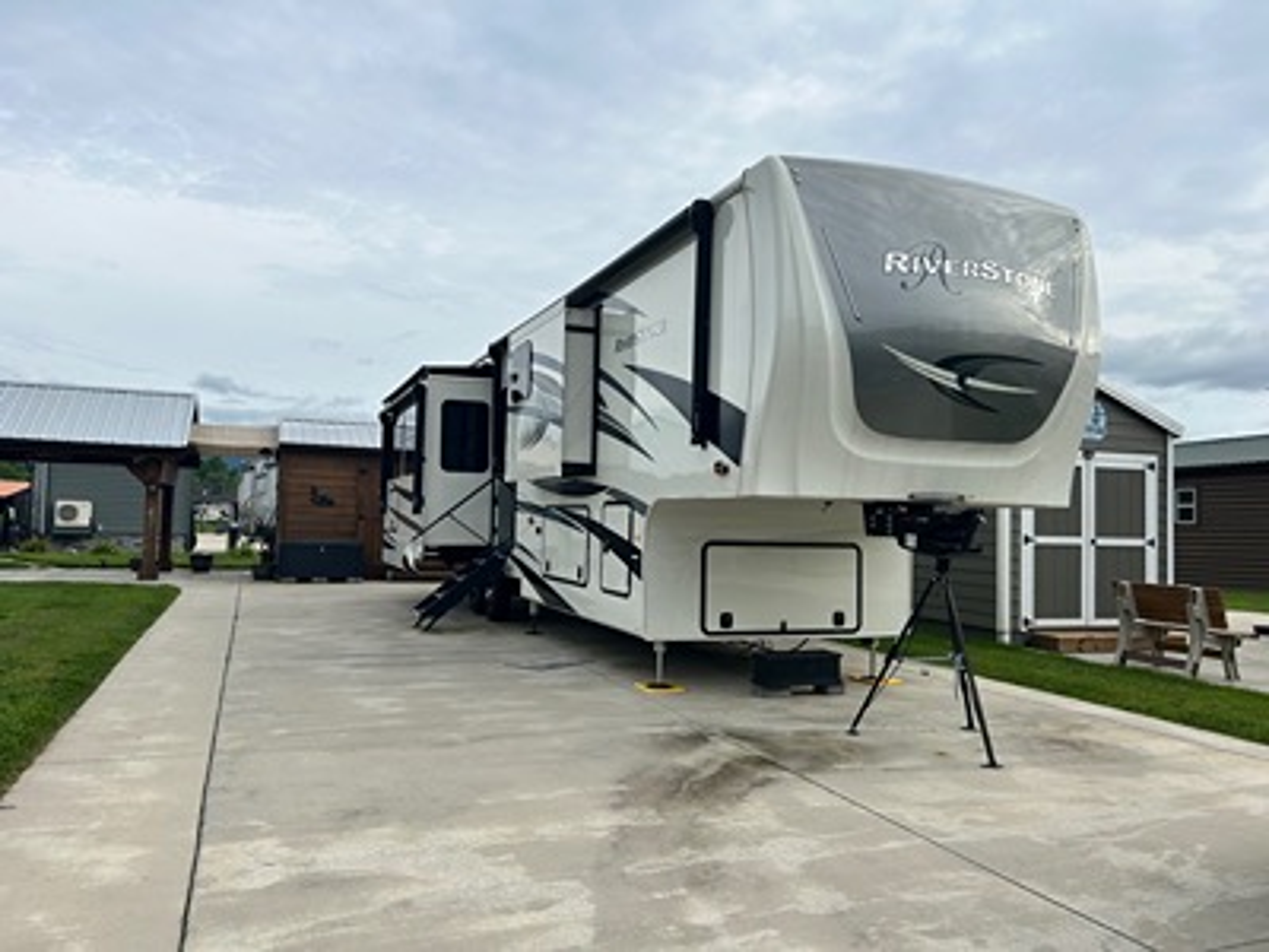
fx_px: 953
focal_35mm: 26
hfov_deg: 67.3
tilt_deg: +2.2
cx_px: 634
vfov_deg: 53.1
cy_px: 476
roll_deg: -1.9
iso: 50
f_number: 1.5
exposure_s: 1/3968
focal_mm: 5.7
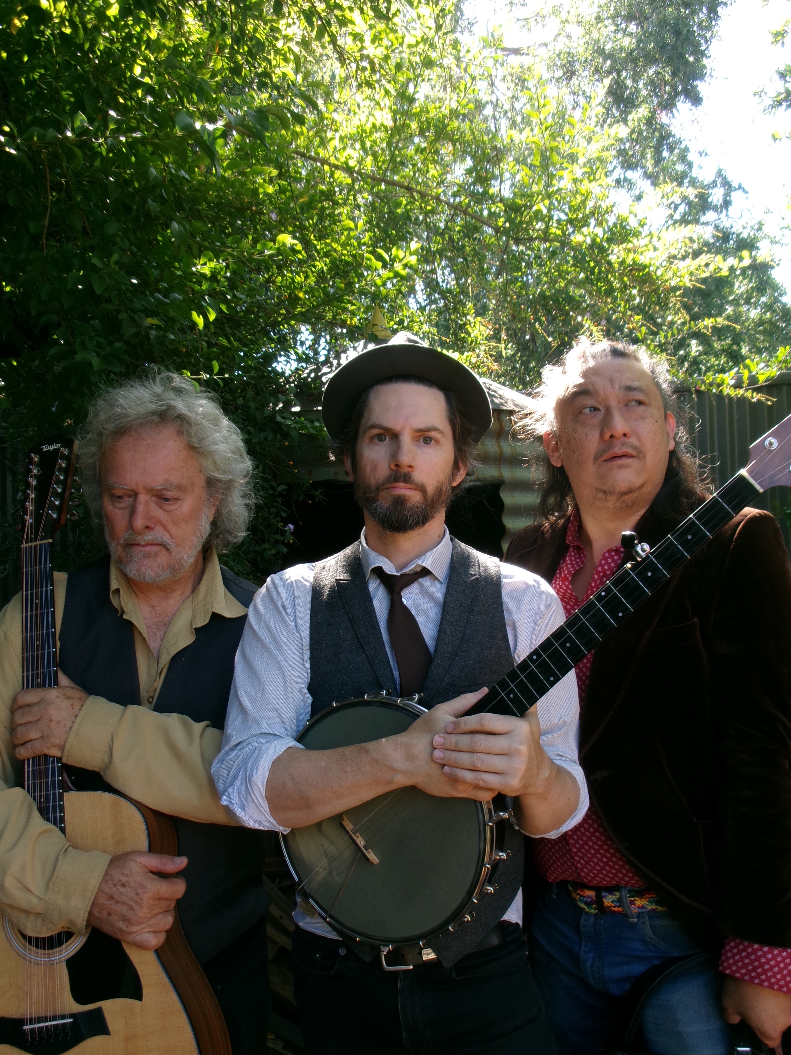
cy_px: 528
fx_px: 1097
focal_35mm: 36
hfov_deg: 39.7
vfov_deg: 51.4
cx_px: 396
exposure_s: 1/70
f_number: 4.5
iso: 100
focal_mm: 6.4
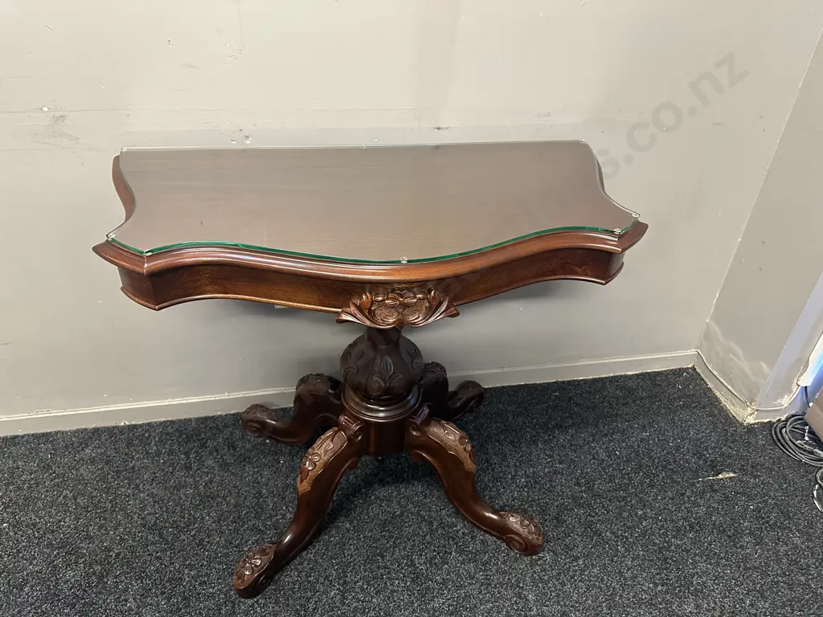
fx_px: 571
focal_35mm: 24
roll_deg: -1.9
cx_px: 412
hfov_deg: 71.6
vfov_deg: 56.8
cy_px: 308
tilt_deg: -34.3
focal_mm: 6.86
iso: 500
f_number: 1.78
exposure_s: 1/50
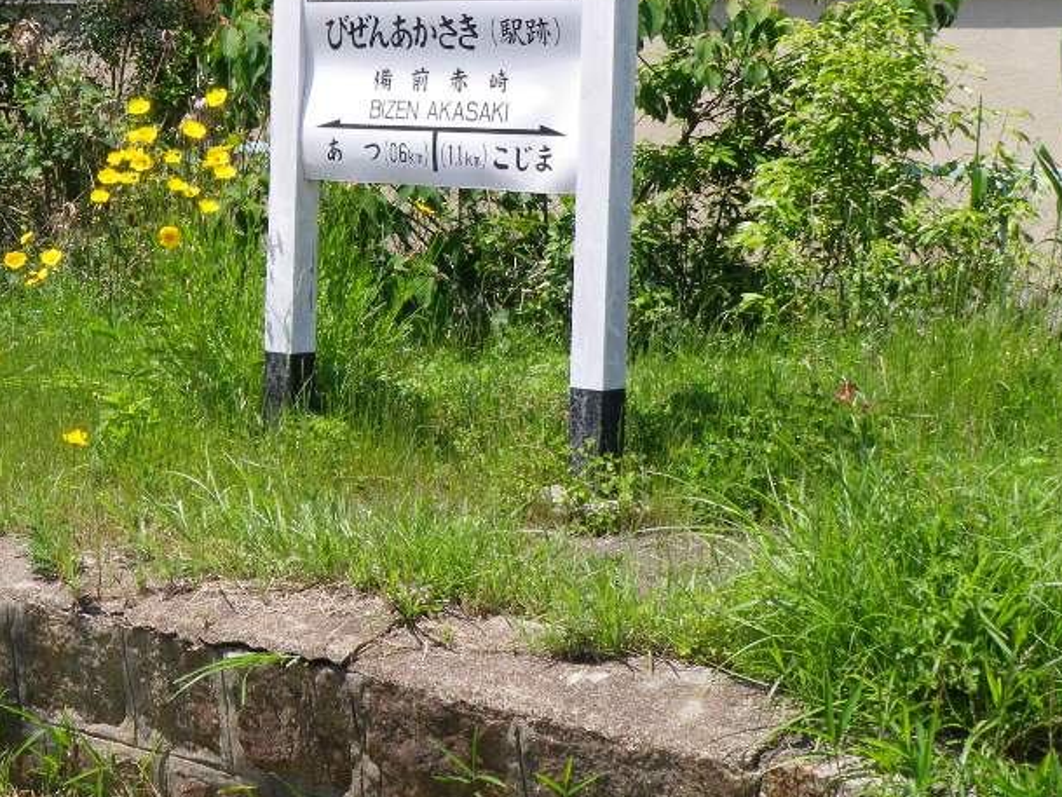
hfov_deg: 26.2
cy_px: 253
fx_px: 2271
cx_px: 359
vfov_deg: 19.8
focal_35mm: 74
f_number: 6.5
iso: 64
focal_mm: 7.9
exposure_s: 1/160
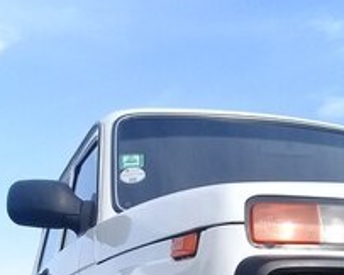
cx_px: 185
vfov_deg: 19.2
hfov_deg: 25.7
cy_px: 351
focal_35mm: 74
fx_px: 753
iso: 50
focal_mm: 3.3
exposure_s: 1/617
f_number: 2.2
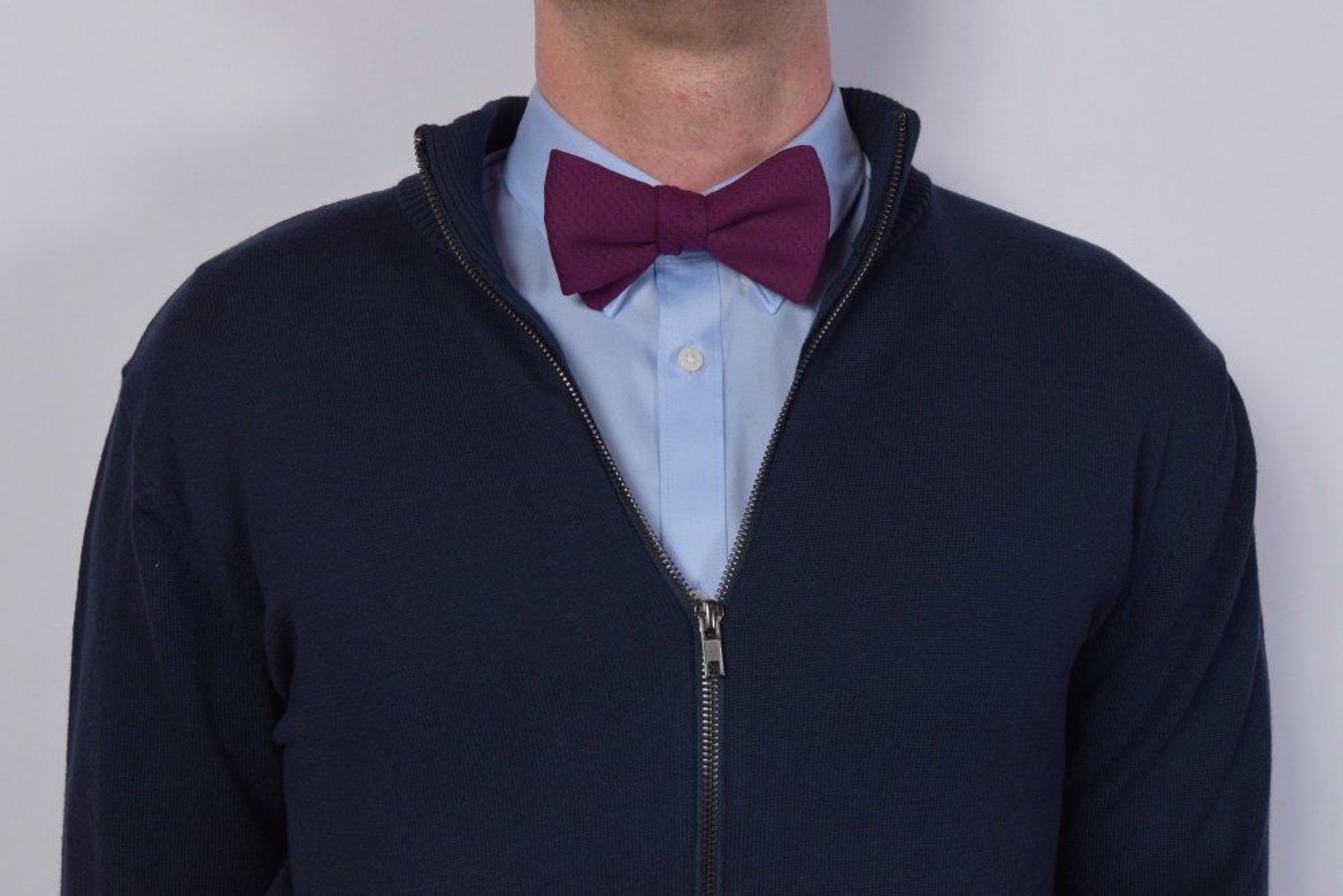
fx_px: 1791
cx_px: 672
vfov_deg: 28.1
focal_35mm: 48
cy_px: 448
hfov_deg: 41.1
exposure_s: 1/100
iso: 200
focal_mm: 32
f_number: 8
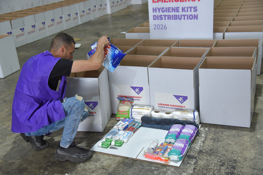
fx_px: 336
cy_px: 88
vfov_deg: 29.2
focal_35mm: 46
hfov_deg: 42.7
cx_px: 132
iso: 1600
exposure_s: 1/200
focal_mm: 46
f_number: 4
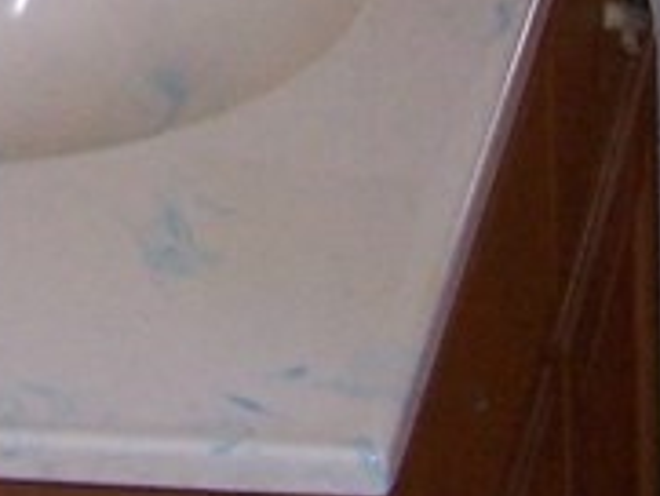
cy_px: -653
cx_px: -55
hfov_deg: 9.1
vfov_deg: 6.6
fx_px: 4102
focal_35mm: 215
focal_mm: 6.3
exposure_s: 1/60
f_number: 2.8
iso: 140
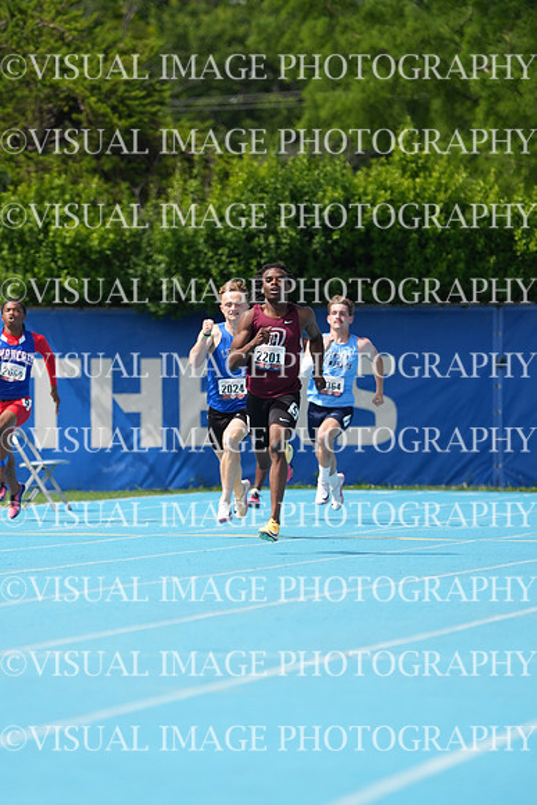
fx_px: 7245
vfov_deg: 6.4
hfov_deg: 4.2
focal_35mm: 324
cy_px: 402
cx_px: 268
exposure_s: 1/1600
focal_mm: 324
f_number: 6.3
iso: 500
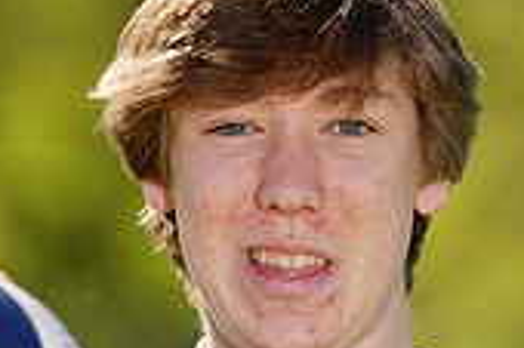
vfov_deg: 1.1
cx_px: 270
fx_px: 17493
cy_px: 462
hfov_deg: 1.7
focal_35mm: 1203
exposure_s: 1/200
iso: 64
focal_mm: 352
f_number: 6.3
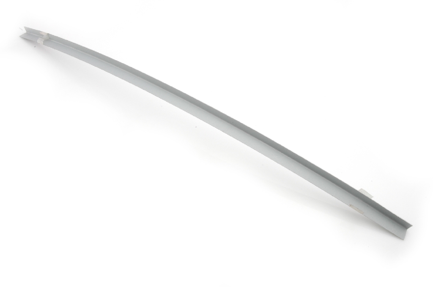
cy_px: 144
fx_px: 432
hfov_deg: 53.2
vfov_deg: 36.8
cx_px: 216
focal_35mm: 36
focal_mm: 24
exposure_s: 1/2
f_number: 25
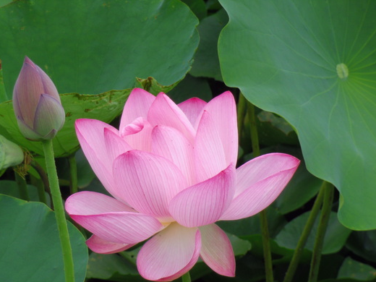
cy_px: 173
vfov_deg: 8.4
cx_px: 146
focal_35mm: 176
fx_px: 1912
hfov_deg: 11.2
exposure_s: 1/125
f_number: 6.3
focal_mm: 25.5
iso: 64
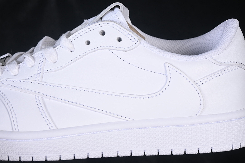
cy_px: 82
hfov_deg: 27.0
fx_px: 510
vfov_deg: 18.2
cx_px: 122
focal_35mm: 75
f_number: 7.1
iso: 160
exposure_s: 1/80
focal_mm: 50
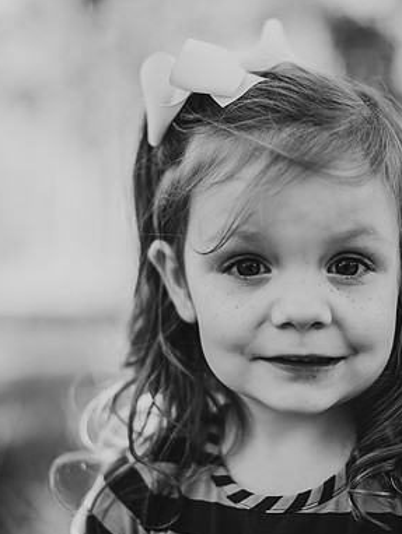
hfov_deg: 20.1
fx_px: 1129
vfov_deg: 26.7
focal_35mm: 73
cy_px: 266
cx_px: 252
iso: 200
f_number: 2
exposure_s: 1/1250
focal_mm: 50
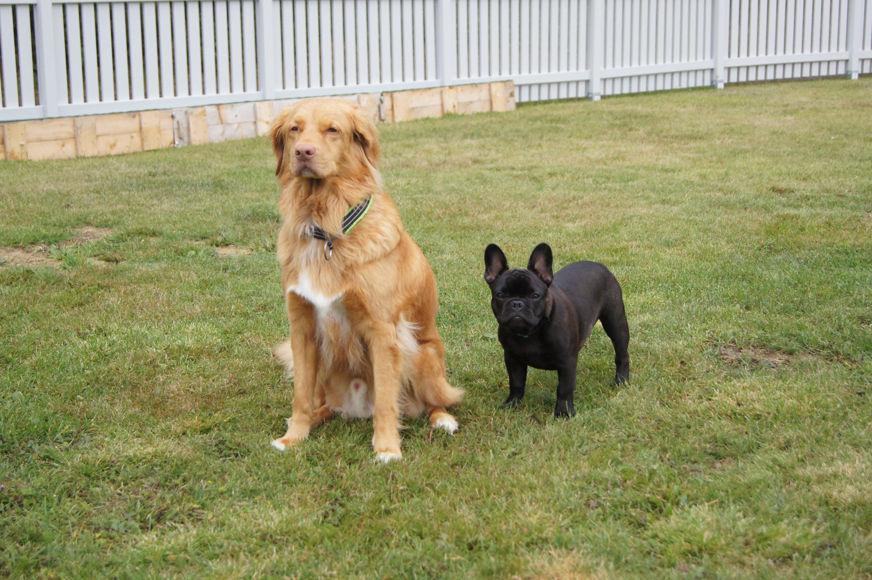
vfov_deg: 25.7
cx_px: 436
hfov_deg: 37.9
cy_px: 290
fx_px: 1271
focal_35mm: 52
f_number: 5
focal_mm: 35
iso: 1000
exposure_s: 1/2000
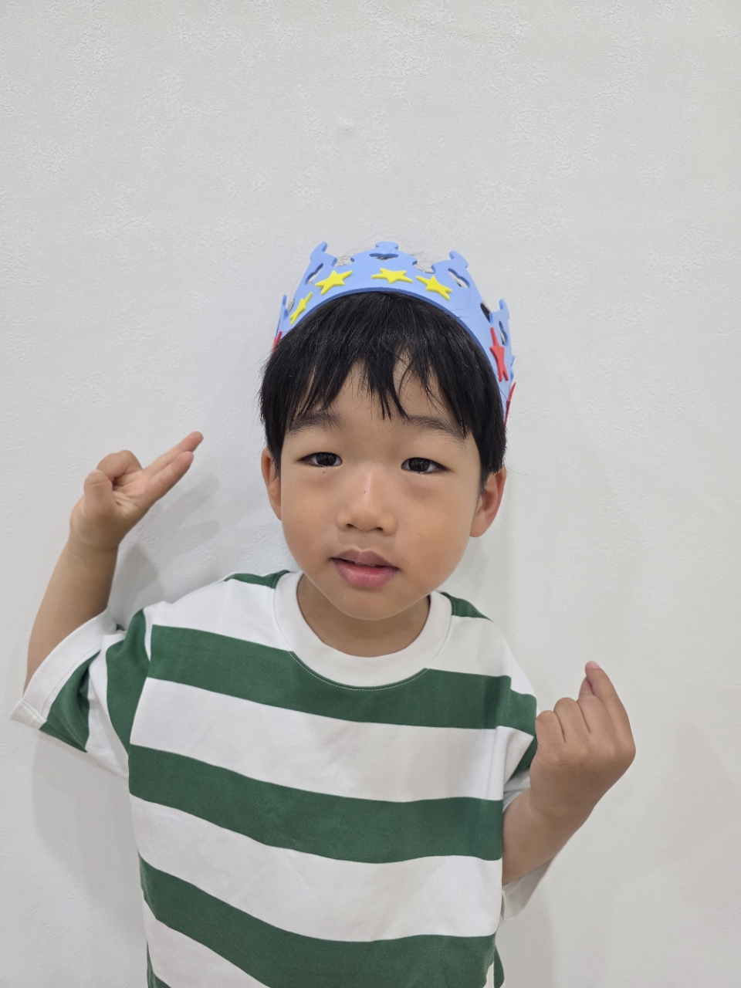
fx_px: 656
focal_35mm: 23
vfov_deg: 73.9
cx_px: 370
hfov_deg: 58.9
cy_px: 494
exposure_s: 1/120
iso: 640
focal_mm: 6.3
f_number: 1.7
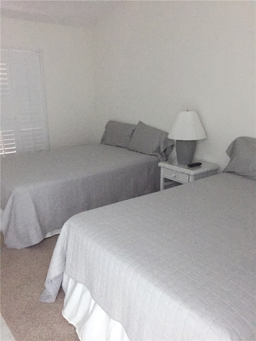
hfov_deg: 48.2
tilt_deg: -14.7
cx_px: 128
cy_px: 170
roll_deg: -0.4
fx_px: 286
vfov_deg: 61.7
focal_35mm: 29
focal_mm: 4.15
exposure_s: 1/15
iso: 400
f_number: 2.2
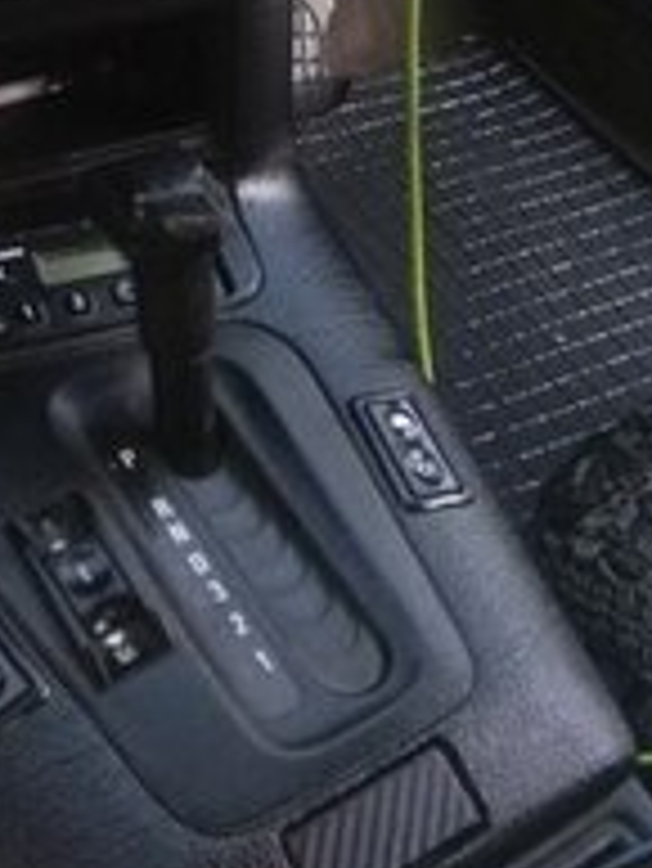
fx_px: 1355
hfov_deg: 26.8
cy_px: -108
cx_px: 189
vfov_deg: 31.2
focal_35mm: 54
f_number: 2
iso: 442
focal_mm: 3.57
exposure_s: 1/100
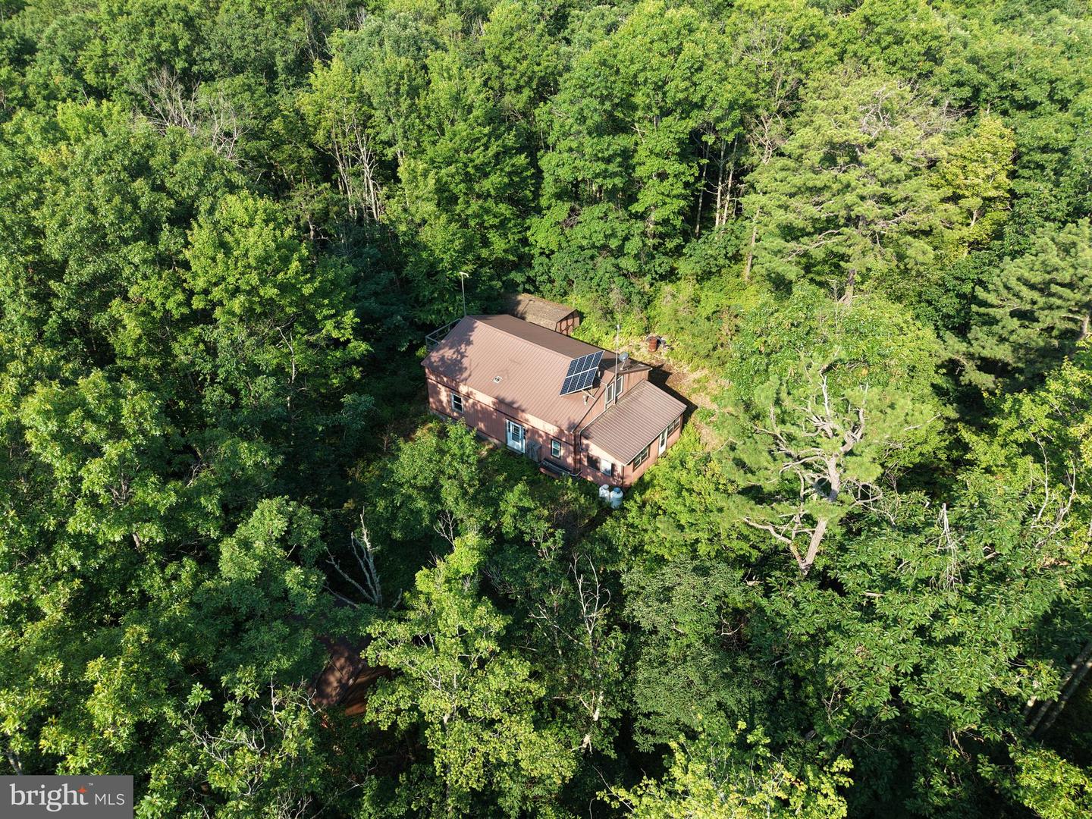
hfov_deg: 71.6
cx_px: 546
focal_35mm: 24
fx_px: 757
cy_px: 410
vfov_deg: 56.8
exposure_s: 1/1000
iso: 100
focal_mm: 8.67
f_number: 1.8
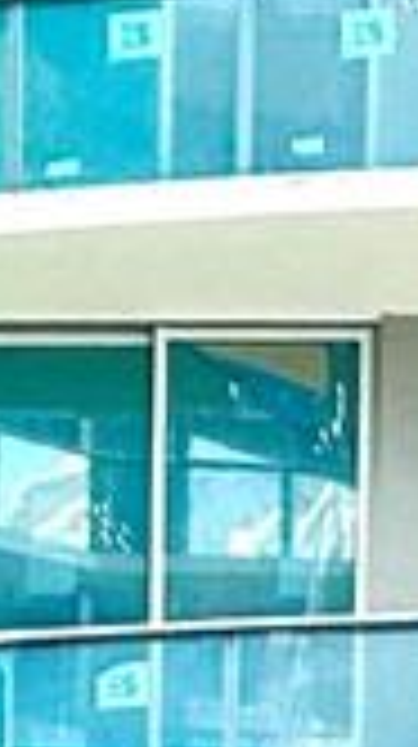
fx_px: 2905
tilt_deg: -5.2
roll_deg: -0.4
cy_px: 2394
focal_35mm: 147
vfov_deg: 9.9
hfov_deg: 8.0
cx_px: -310
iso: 50
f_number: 2.2
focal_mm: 2.22
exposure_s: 1/109
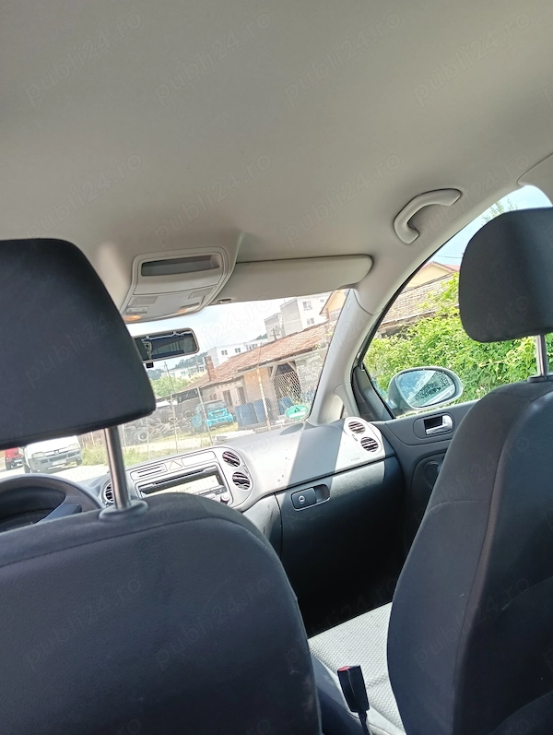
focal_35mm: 27
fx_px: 574
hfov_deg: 51.5
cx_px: 276
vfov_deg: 65.3
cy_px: 368
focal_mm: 3.98
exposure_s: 1/100
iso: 100
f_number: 1.8
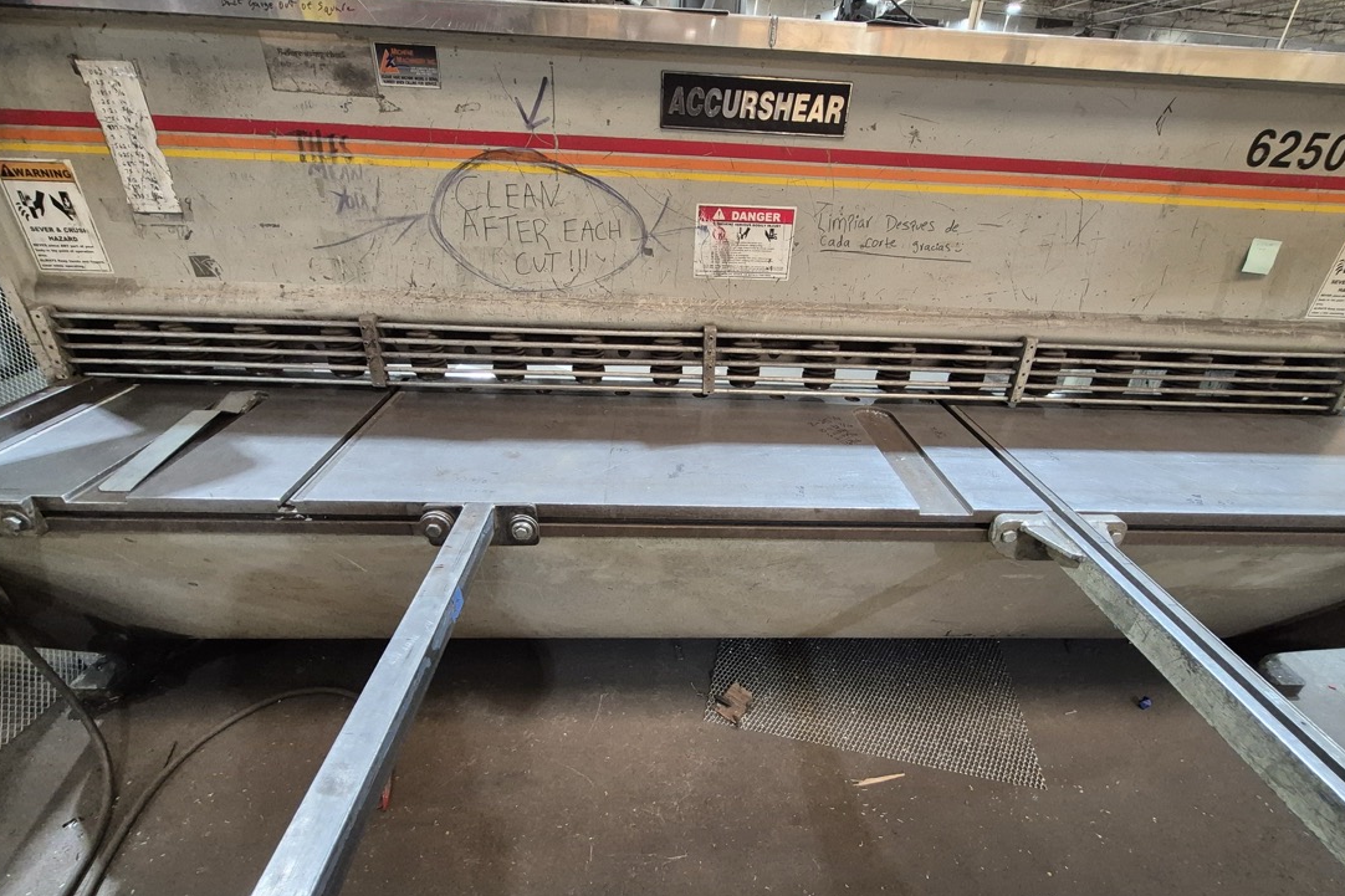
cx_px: 682
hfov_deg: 96.7
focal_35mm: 16
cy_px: 505
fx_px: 598
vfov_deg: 73.4
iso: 640
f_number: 2.2
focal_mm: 1.74
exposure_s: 1/60
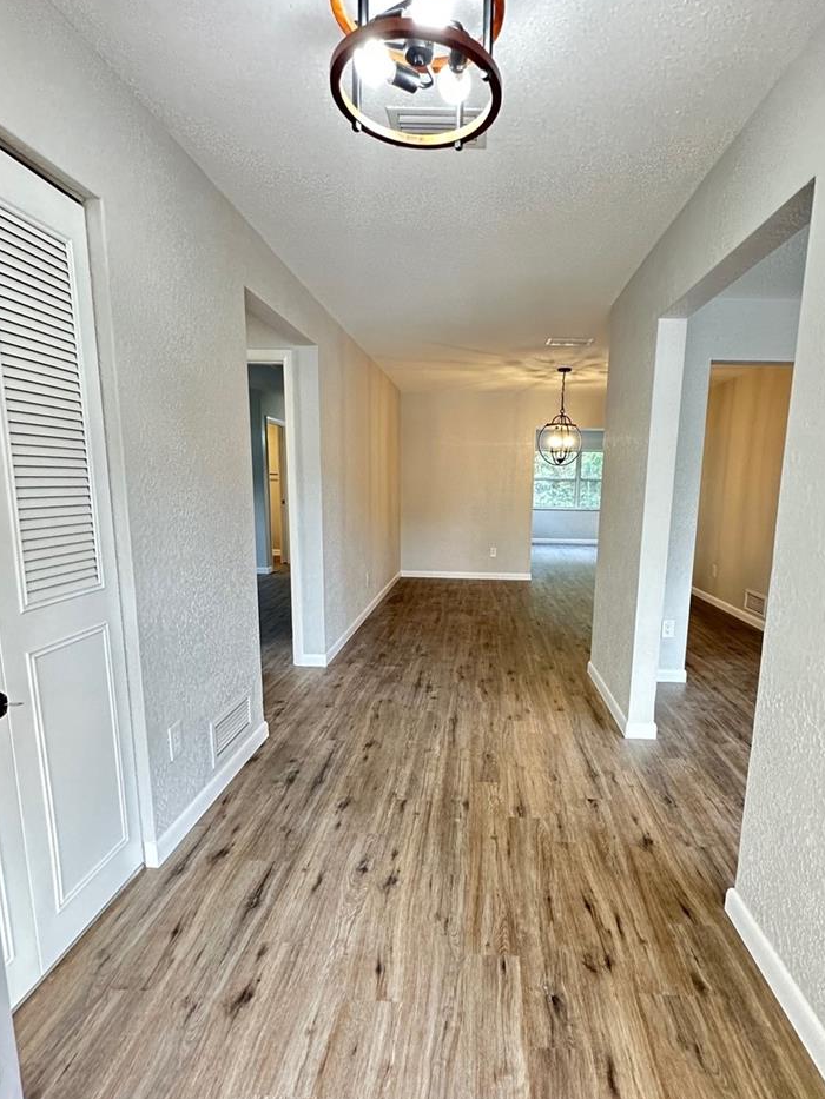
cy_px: 578
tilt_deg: -9.8
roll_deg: -1.3
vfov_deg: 87.7
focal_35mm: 18
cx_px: 462
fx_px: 572
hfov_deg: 71.3
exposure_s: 1/60
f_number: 2.2
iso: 400
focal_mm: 2.22
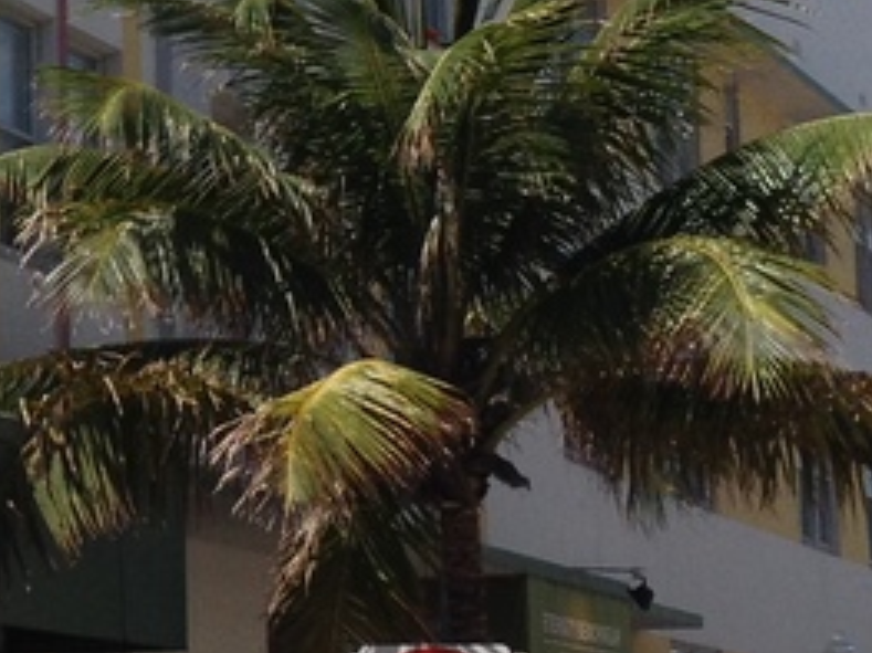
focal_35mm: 160
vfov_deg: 9.3
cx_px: -202
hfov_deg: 12.1
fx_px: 4029
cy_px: 182
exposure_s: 1/2907
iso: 50
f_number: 2.4
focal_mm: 4.28
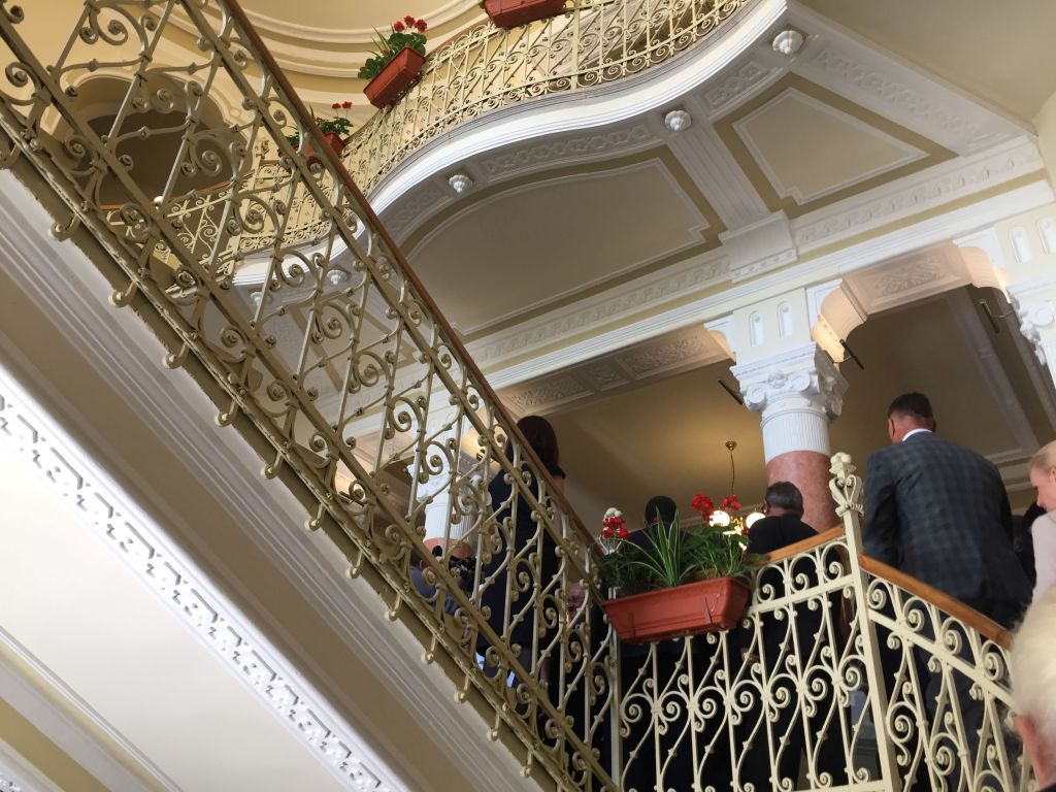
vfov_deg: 48.2
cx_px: 528
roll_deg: -7.1
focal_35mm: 29
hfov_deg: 61.7
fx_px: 885
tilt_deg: +32.9
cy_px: 396
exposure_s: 1/33
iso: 32
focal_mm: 4.15
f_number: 2.2
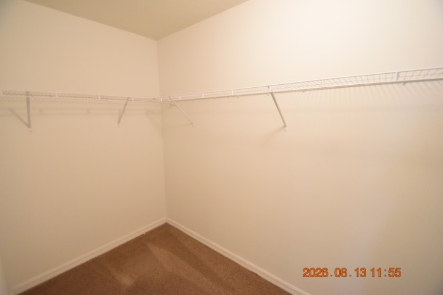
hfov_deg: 100.4
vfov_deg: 77.3
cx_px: 222
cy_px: 148
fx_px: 185
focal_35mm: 15
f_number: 3.5
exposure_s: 1/60
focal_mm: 10
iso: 3600
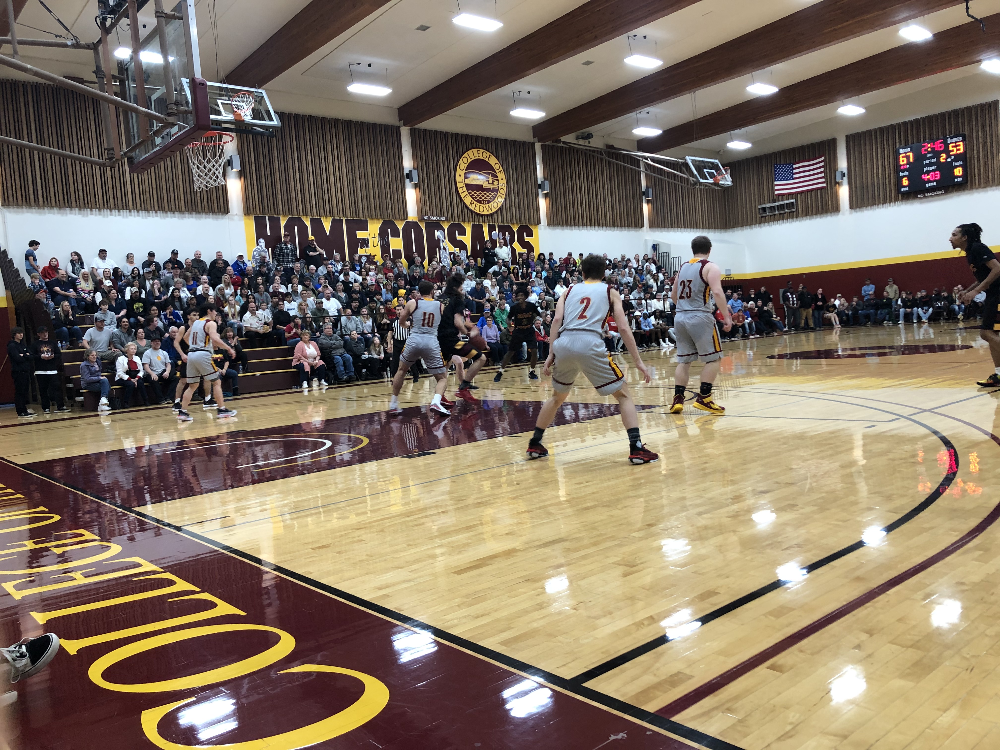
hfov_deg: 63.4
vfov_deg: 49.7
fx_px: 809
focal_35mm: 28
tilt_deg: -2.2
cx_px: 500
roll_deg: +4.6
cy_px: 375
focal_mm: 3.99
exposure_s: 1/20
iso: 40
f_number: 1.8
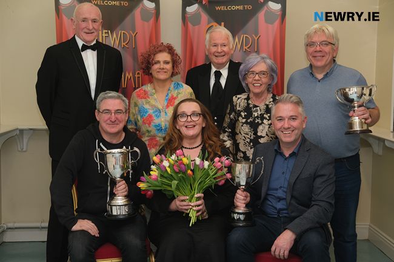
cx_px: 197
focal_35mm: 53
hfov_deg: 37.5
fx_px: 580
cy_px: 131
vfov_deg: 25.5
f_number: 4
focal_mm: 35
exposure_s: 1/250
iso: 400
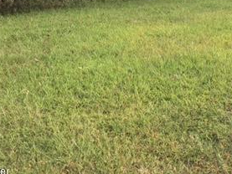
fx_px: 449
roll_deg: -1.4
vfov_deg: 21.0
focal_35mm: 67
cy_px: -13
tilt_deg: -10.3
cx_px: 177
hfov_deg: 28.5
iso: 25
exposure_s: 1/322
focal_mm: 4.15
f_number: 2.2
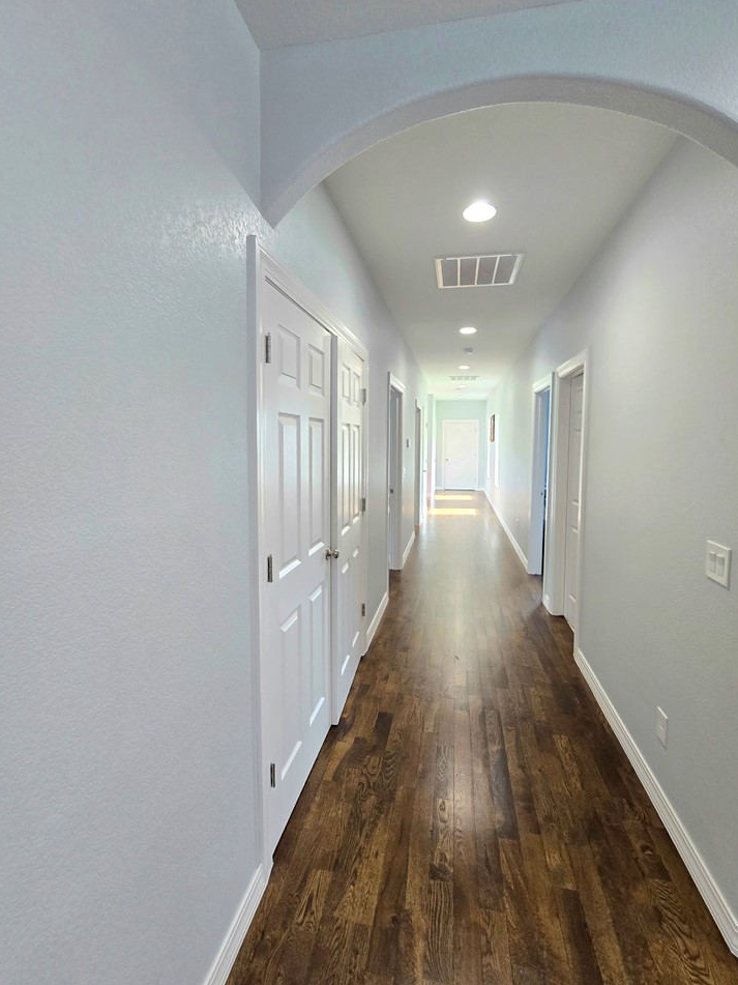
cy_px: 475
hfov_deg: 85.6
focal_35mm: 14
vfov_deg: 102.0
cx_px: 387
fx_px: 398
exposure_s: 1/60.2
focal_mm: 2.2
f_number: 2.2
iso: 320
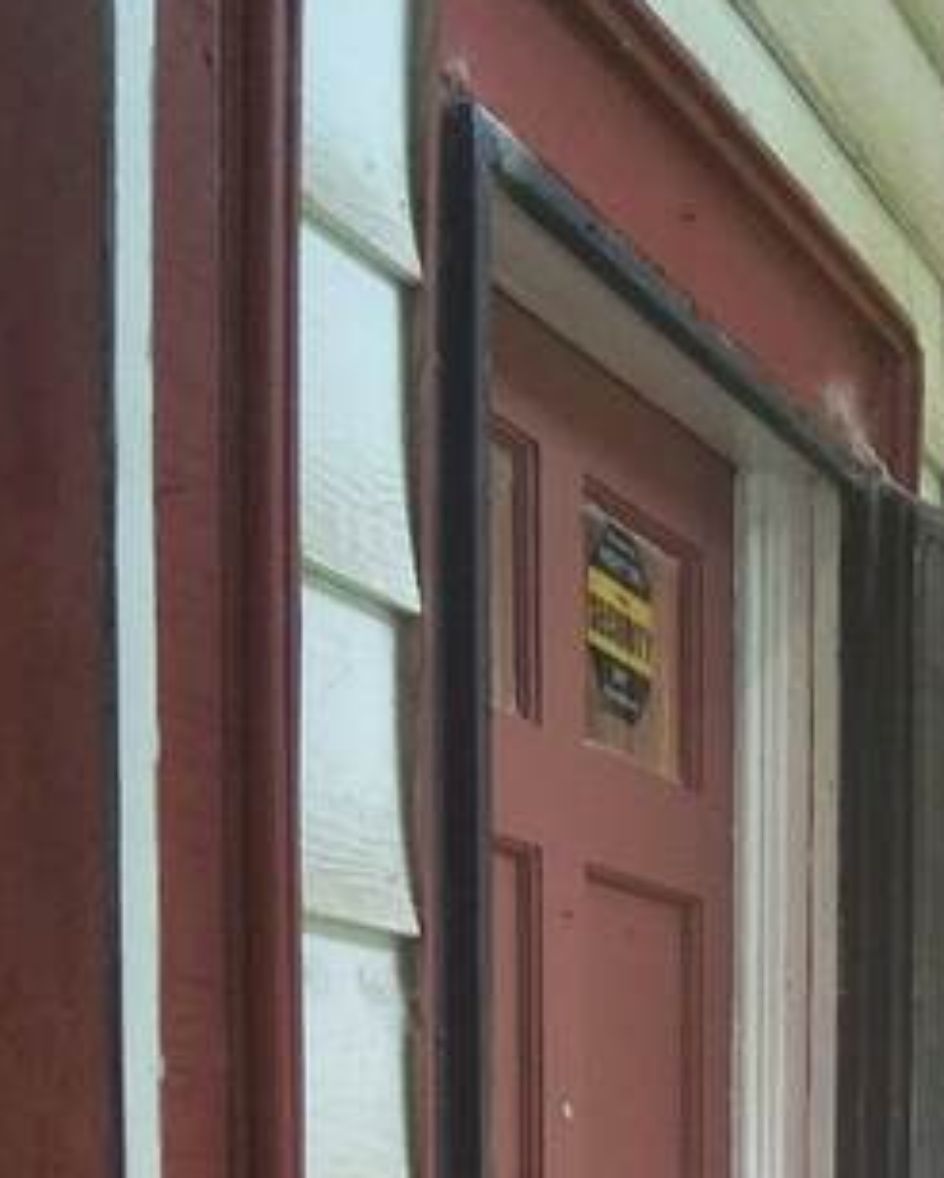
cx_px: 1277
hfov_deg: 18.0
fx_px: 2755
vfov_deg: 21.4
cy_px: 1606
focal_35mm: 79
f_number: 1.8
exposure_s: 1/60
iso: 250
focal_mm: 3.98
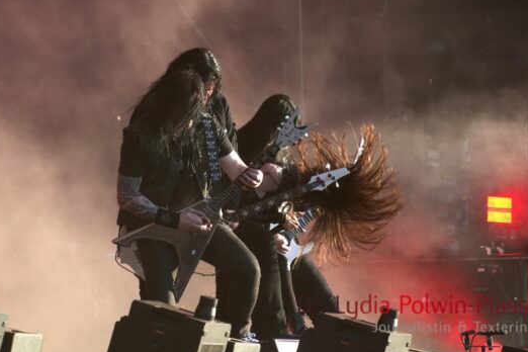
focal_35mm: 662
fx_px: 9709
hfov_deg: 3.1
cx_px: 213
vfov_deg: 2.1
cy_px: 152
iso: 400
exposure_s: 1/500
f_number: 6.3
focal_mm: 300
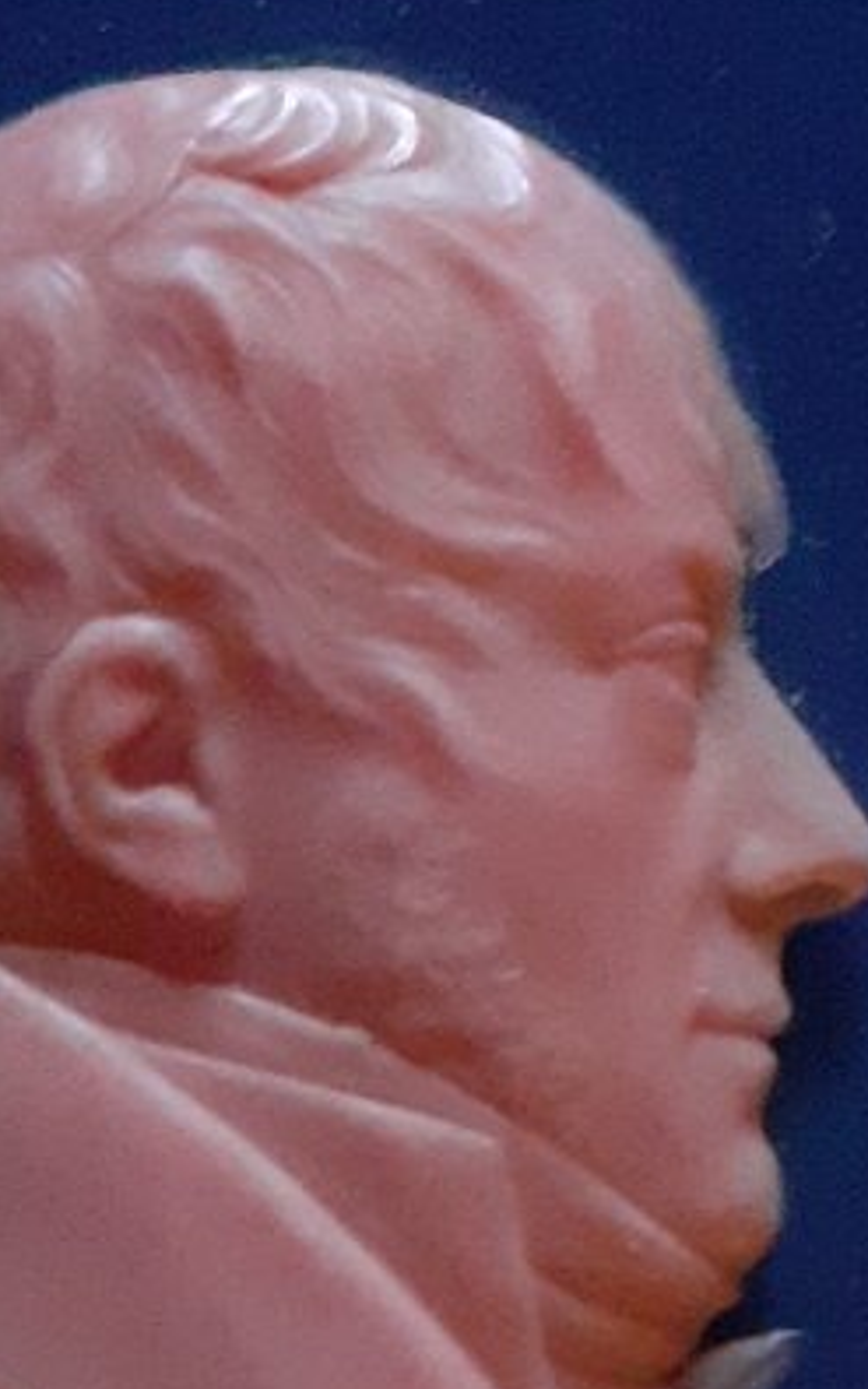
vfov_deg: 23.3
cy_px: 1213
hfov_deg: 15.0
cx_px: 337
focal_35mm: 87
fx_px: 3292
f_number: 1.9
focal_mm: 3.6
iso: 1000
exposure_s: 1/20
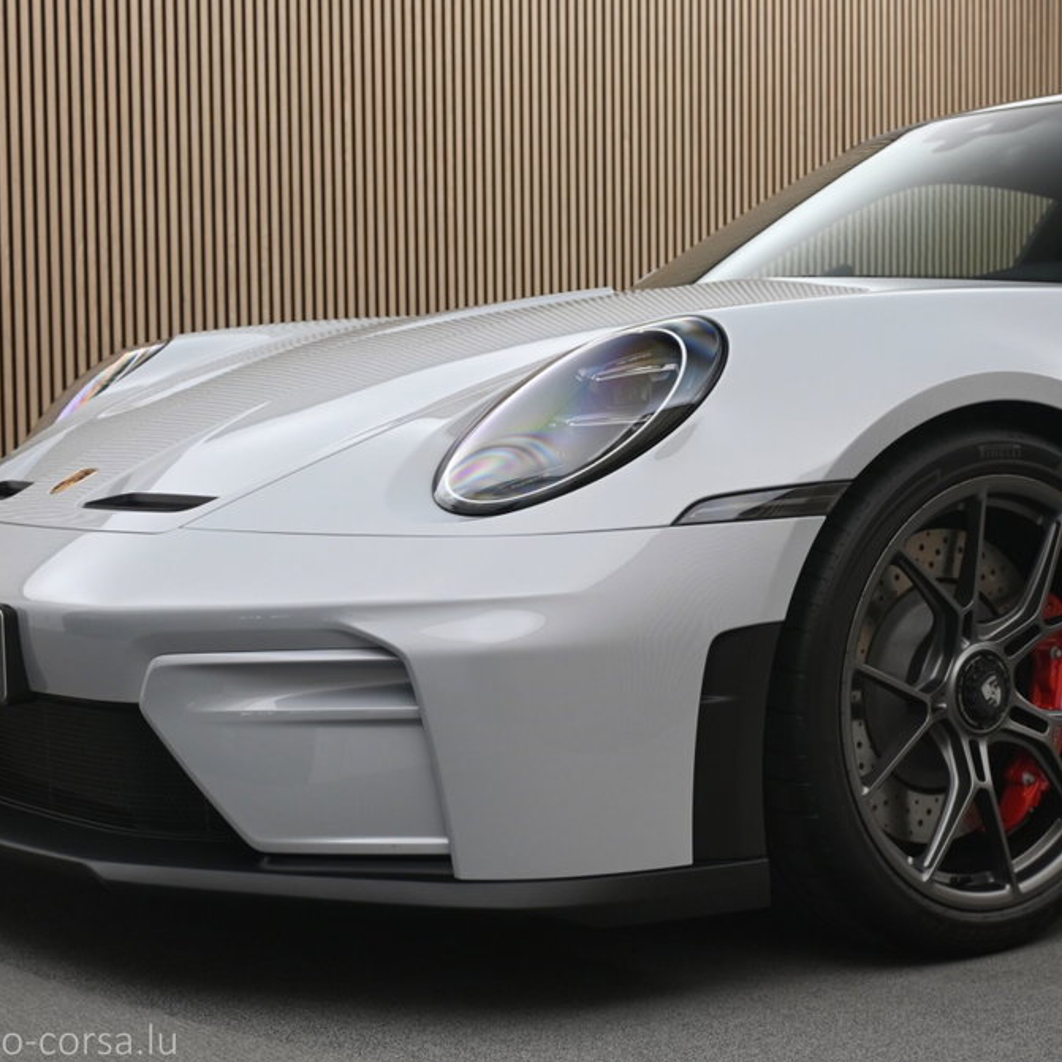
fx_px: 2129
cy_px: 536
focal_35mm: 61
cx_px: 606
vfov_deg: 28.0
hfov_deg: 28.0
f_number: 5
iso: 500
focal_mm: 31.5
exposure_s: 1/50
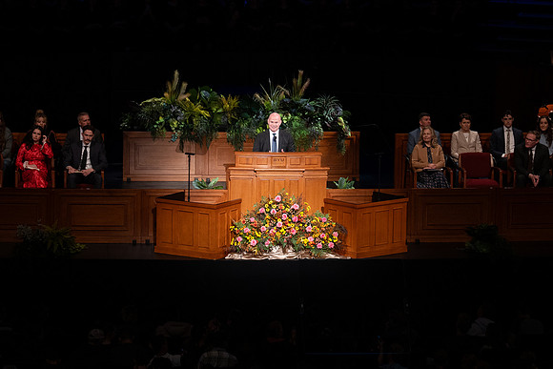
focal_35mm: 270
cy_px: 126
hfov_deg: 7.6
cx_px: 278
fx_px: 4145
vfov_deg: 5.1
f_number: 2.8
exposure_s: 1/320
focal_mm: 200
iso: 1600
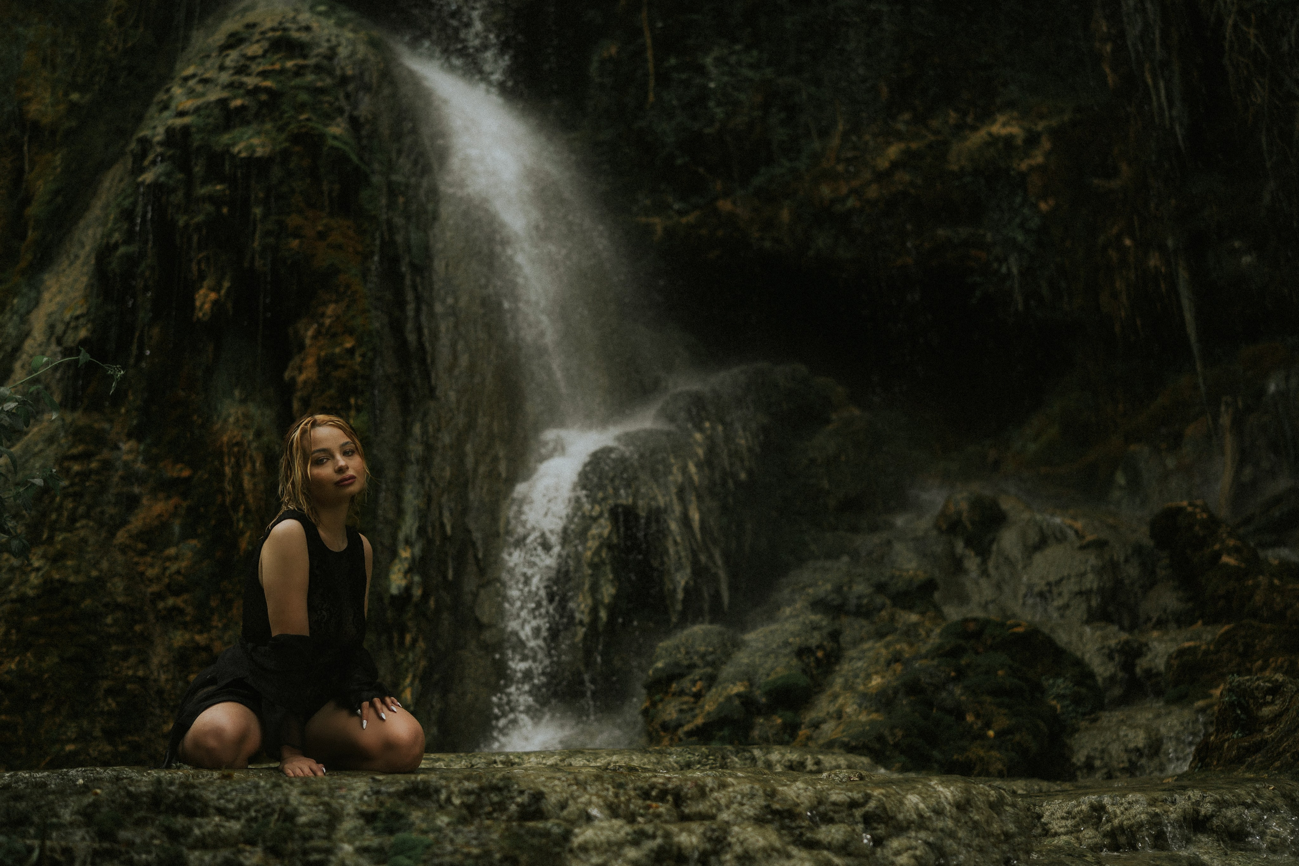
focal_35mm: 35
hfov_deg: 54.4
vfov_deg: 37.9
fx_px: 1263
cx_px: 650
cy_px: 433
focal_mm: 35
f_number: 1.8
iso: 100
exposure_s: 1/640
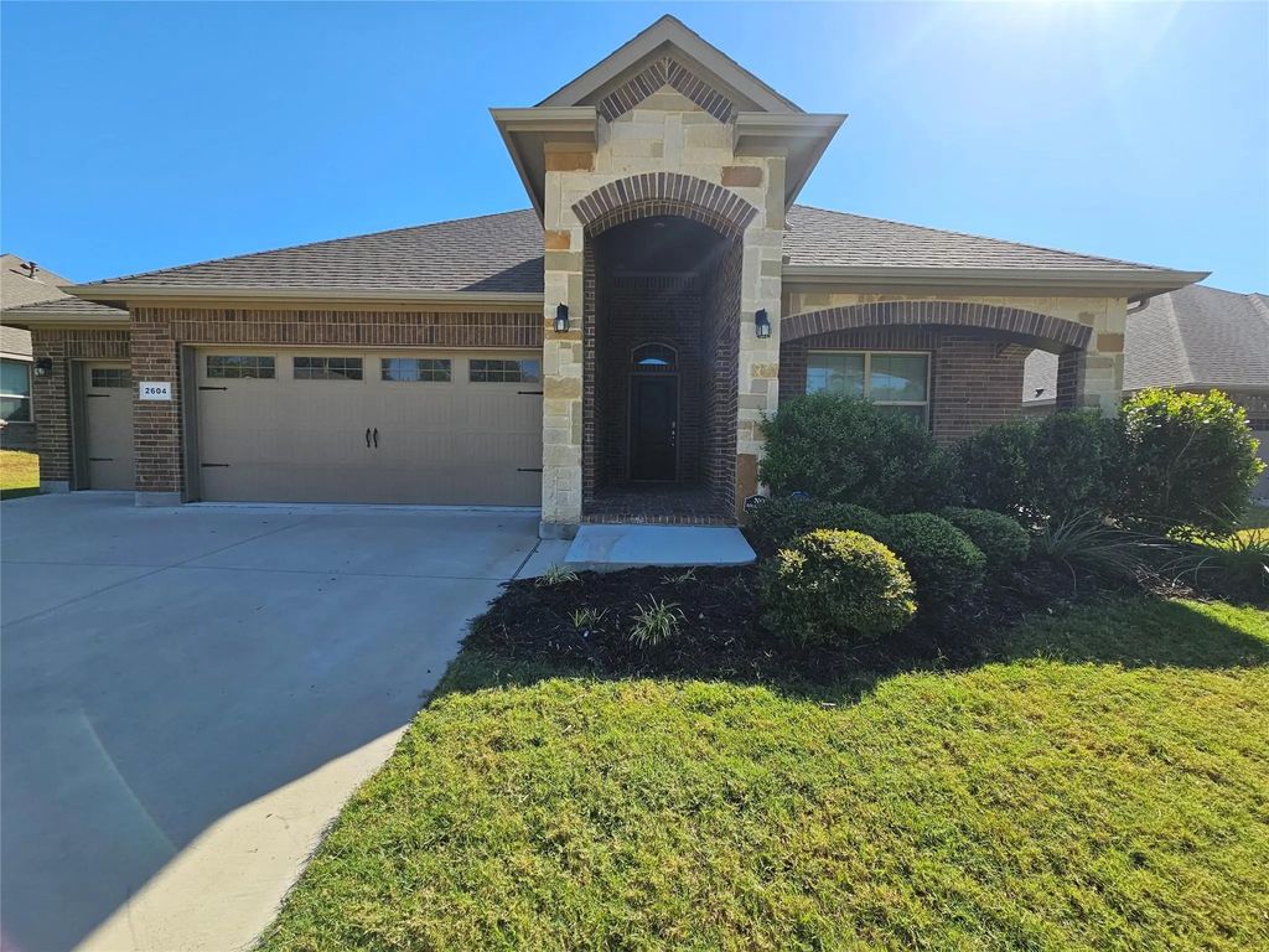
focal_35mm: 13
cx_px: 634
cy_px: 476
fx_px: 477
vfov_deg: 89.9
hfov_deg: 106.2
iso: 50
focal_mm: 2.2
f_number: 2.2
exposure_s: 1/1619
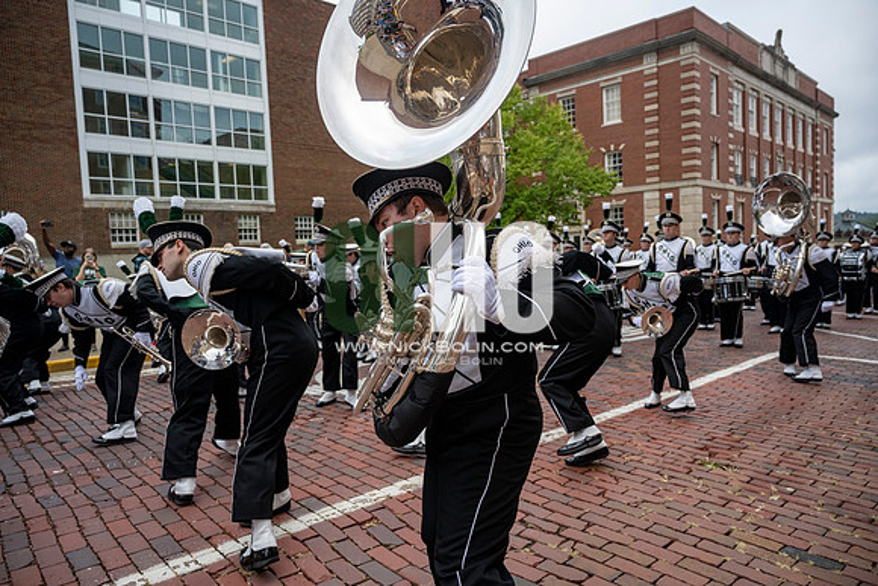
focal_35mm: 24
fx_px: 585
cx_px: 439
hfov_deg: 73.7
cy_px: 293
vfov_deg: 53.2
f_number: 4
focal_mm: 24
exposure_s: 1/1600
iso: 500
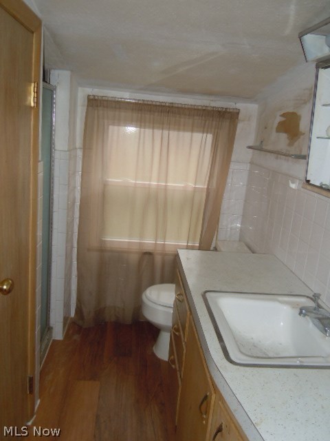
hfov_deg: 46.8
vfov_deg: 60.0
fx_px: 381
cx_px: 165
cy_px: 220
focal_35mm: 30
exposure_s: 1/30
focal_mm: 5.4
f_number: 3.5
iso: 200
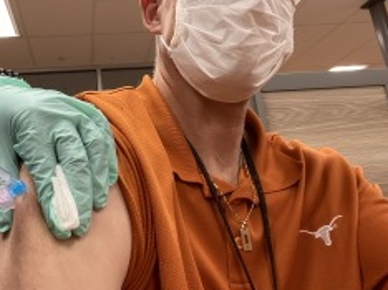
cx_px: 106
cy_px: 96
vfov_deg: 39.1
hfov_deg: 49.7
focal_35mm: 36
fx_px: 403
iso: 80
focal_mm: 2.71
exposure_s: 1/41
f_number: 2.2
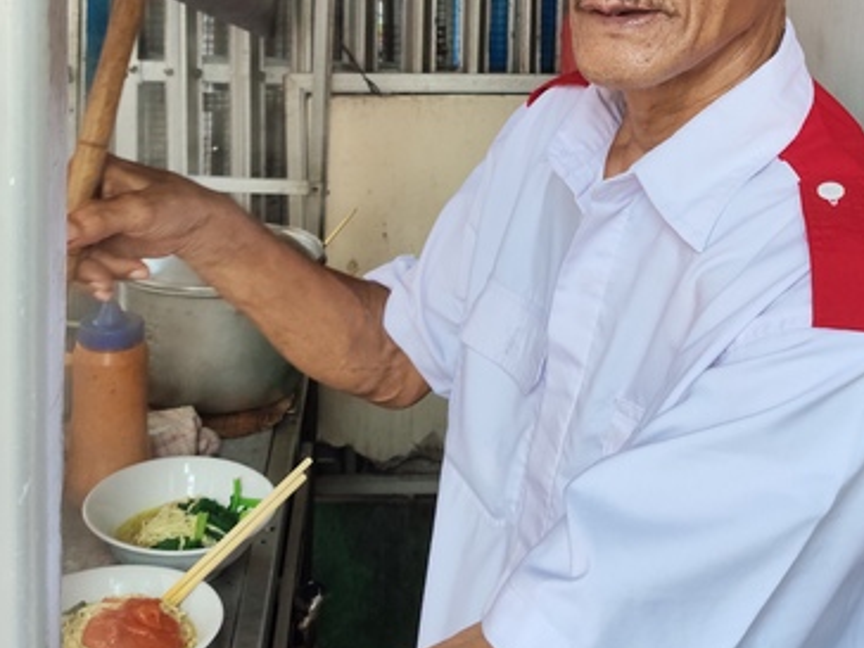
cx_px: 501
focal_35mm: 55
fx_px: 1373
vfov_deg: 25.3
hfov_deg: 34.9
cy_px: 6
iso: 80
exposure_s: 1/100
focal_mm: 4.71
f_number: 1.79
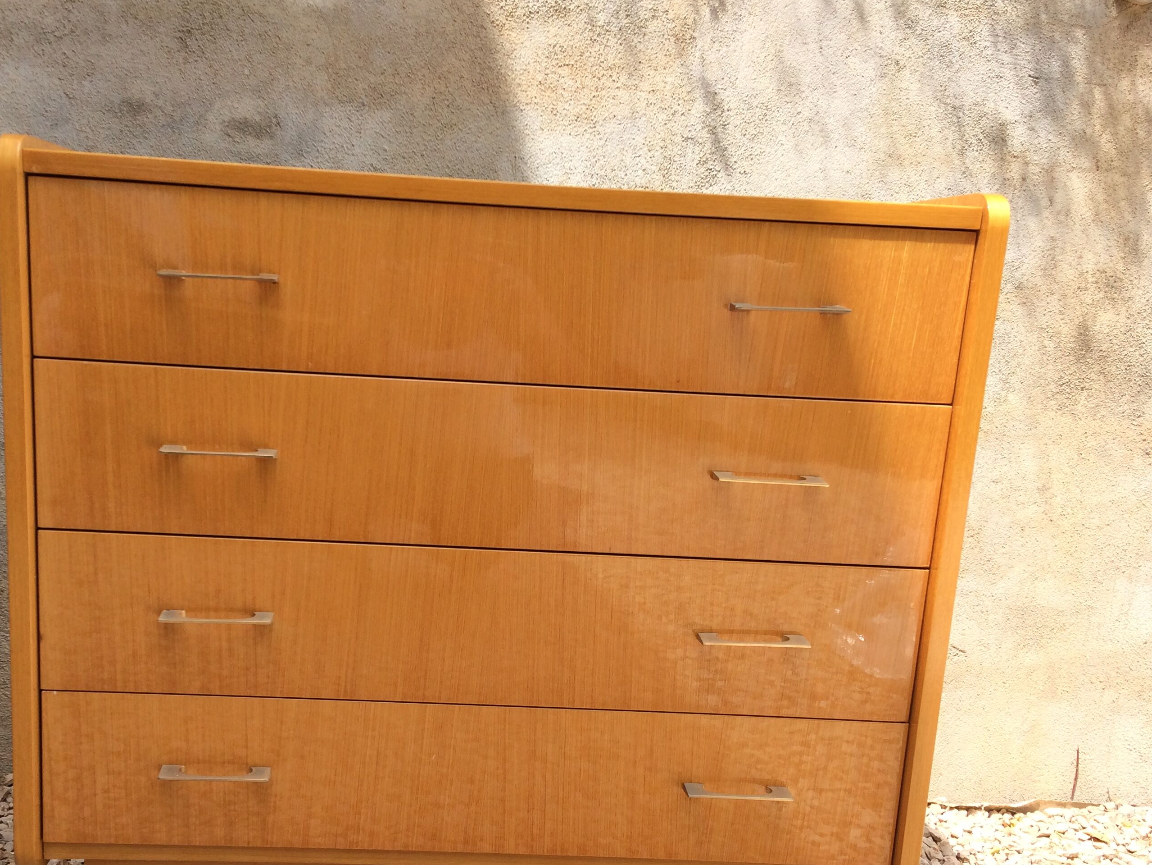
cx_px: 479
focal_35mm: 37
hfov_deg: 49.9
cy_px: 547
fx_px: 1231
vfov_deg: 38.4
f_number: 2.2
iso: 32
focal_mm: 4.15
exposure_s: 1/838
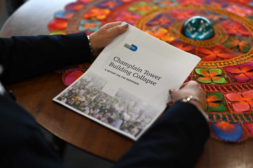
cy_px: 84
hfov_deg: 39.6
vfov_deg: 27.0
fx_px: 351
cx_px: 126
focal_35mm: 50
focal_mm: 50
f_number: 1.8
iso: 1250
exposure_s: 1/2500
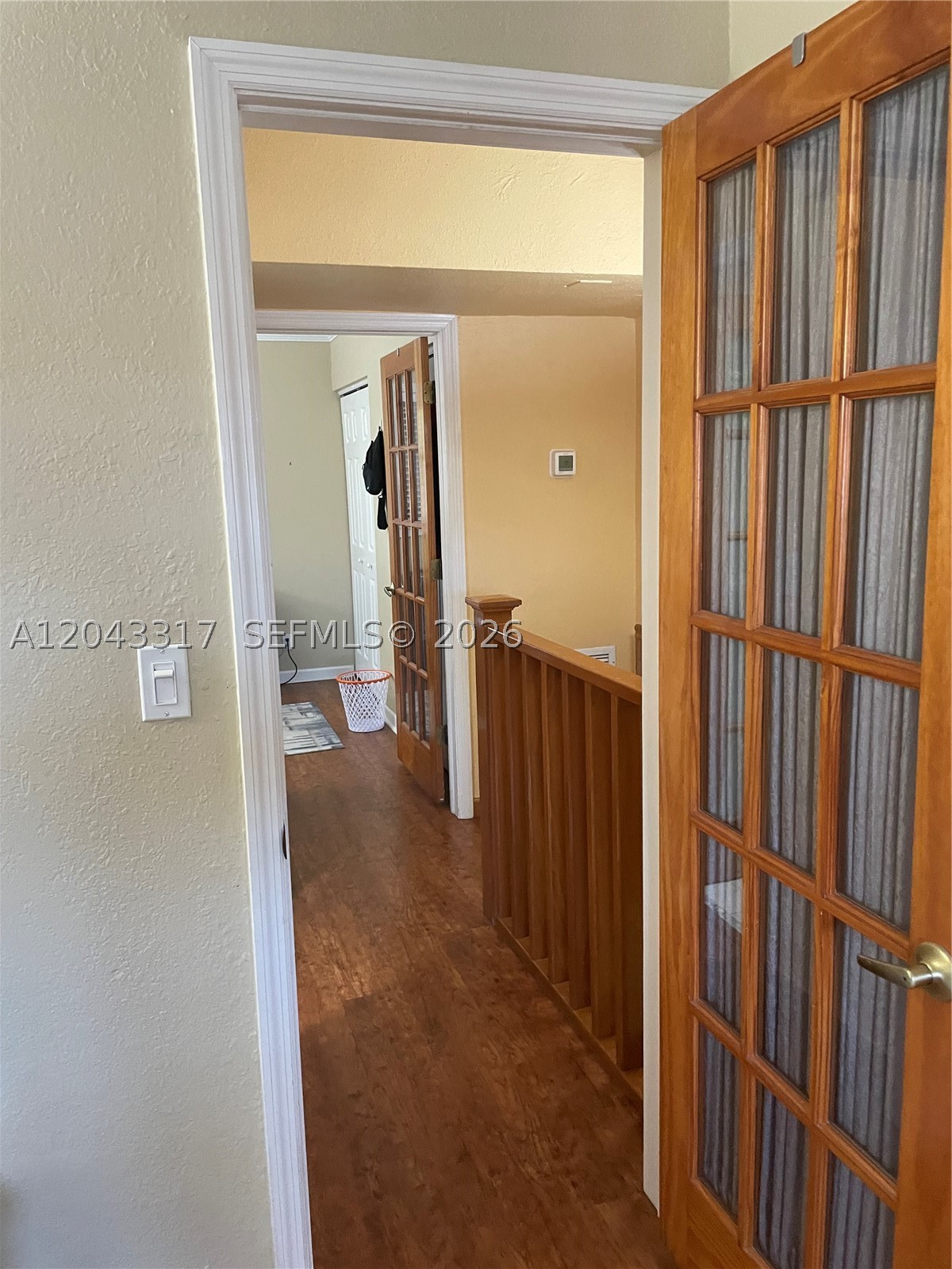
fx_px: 953
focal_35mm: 26
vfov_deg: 67.3
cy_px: 634
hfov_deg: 53.1
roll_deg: +4.0
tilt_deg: -8.0
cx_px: 476
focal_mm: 4.2
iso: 500
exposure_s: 1/60
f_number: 1.6
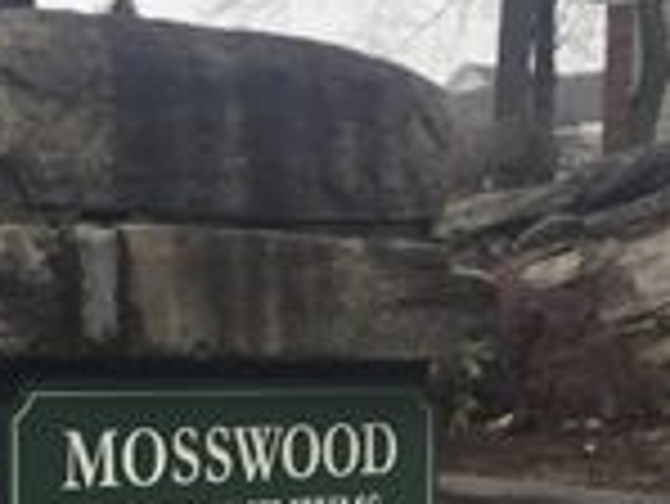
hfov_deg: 18.1
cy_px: 533
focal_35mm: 104
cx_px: -90
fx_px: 2015
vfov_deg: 14.0
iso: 25
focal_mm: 3.3
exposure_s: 1/350
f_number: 2.4
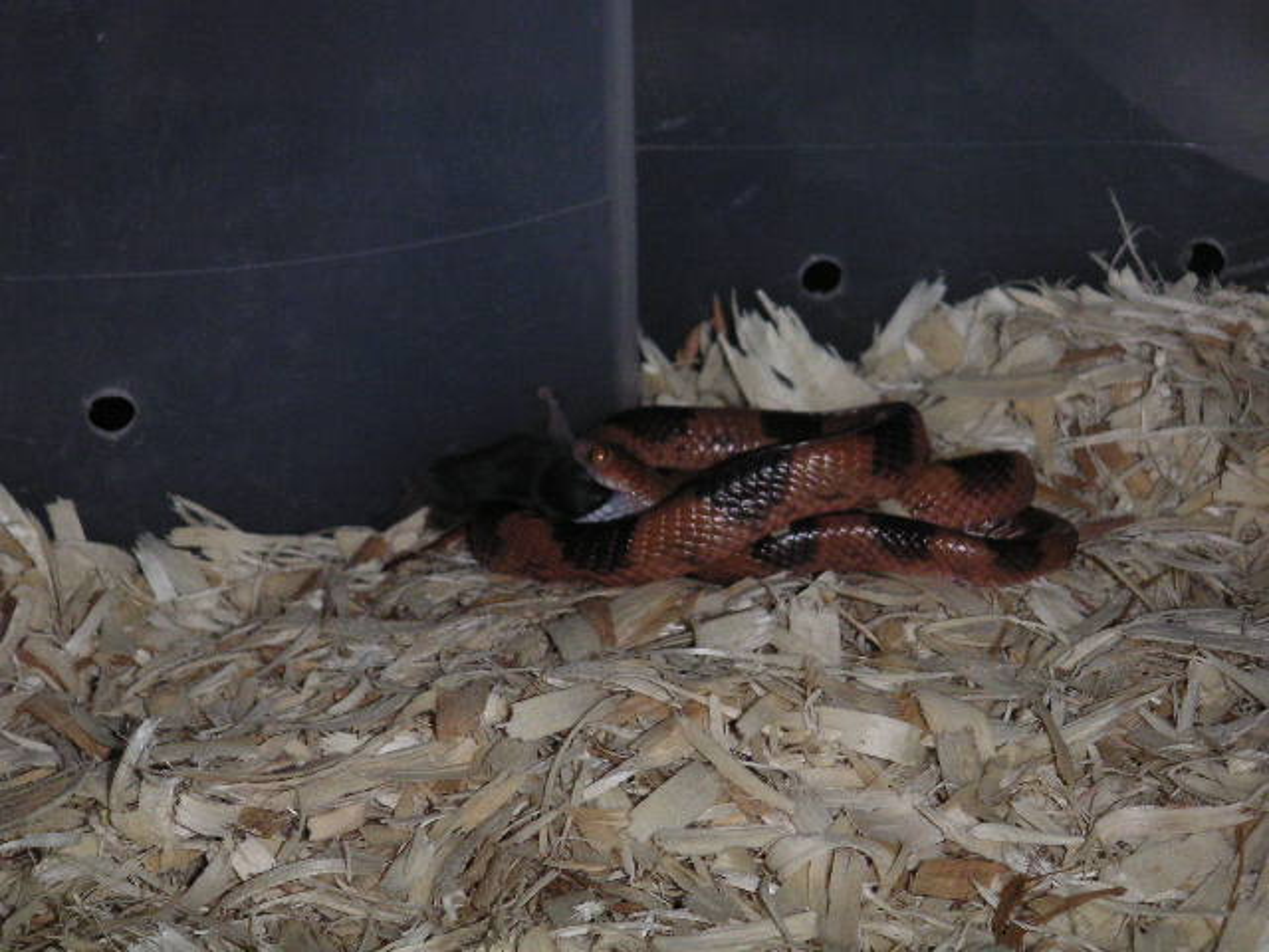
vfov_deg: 13.3
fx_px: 4069
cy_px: 476
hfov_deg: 17.7
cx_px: 634
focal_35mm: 111
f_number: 3.6
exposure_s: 1/111
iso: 160
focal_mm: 17.1
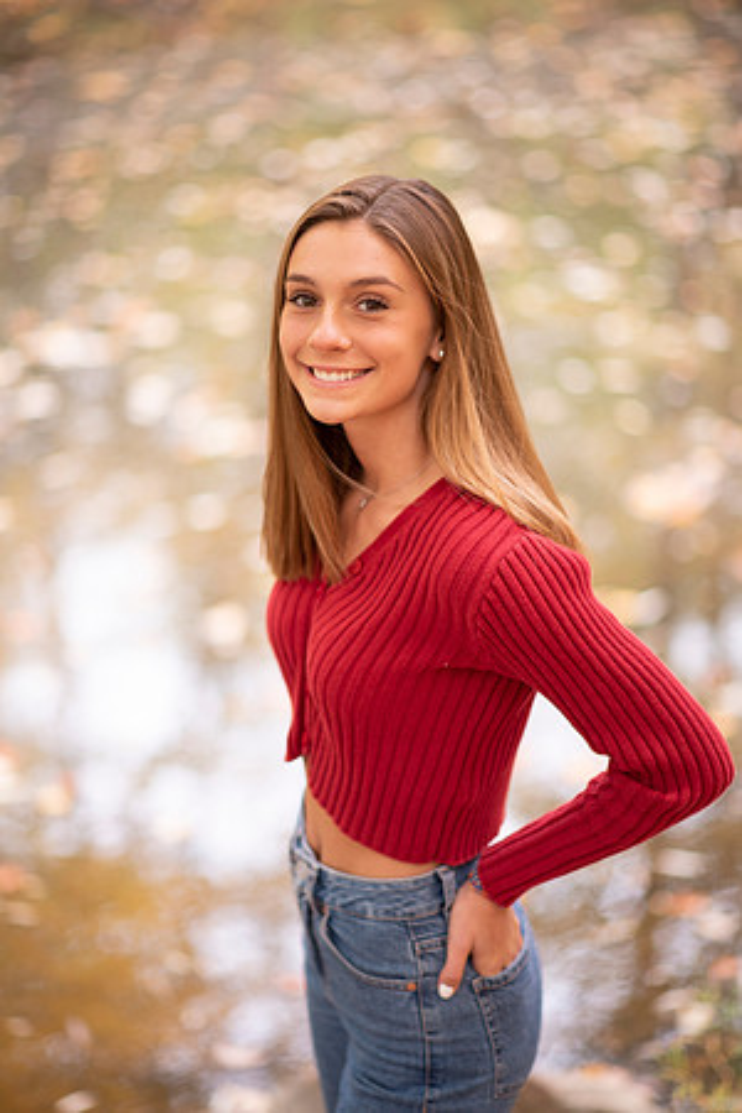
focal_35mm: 85
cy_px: 556
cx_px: 371
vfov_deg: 23.9
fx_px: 2628
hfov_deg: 16.1
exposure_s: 1/100
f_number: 1.8
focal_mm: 85
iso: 100
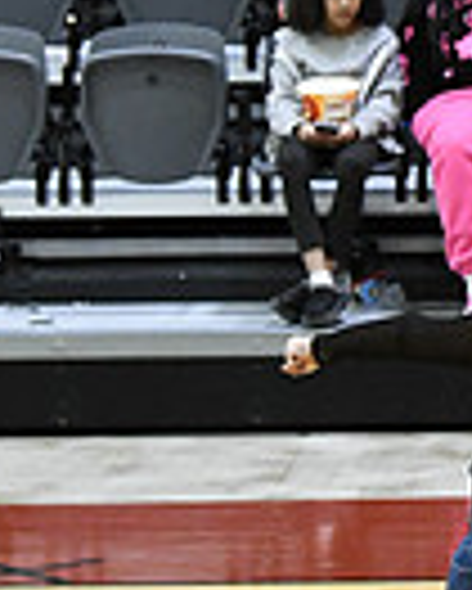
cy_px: 349
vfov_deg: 3.6
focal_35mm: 535
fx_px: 9331
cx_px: 1205
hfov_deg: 2.9
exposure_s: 1/250
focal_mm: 86
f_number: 4
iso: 4000
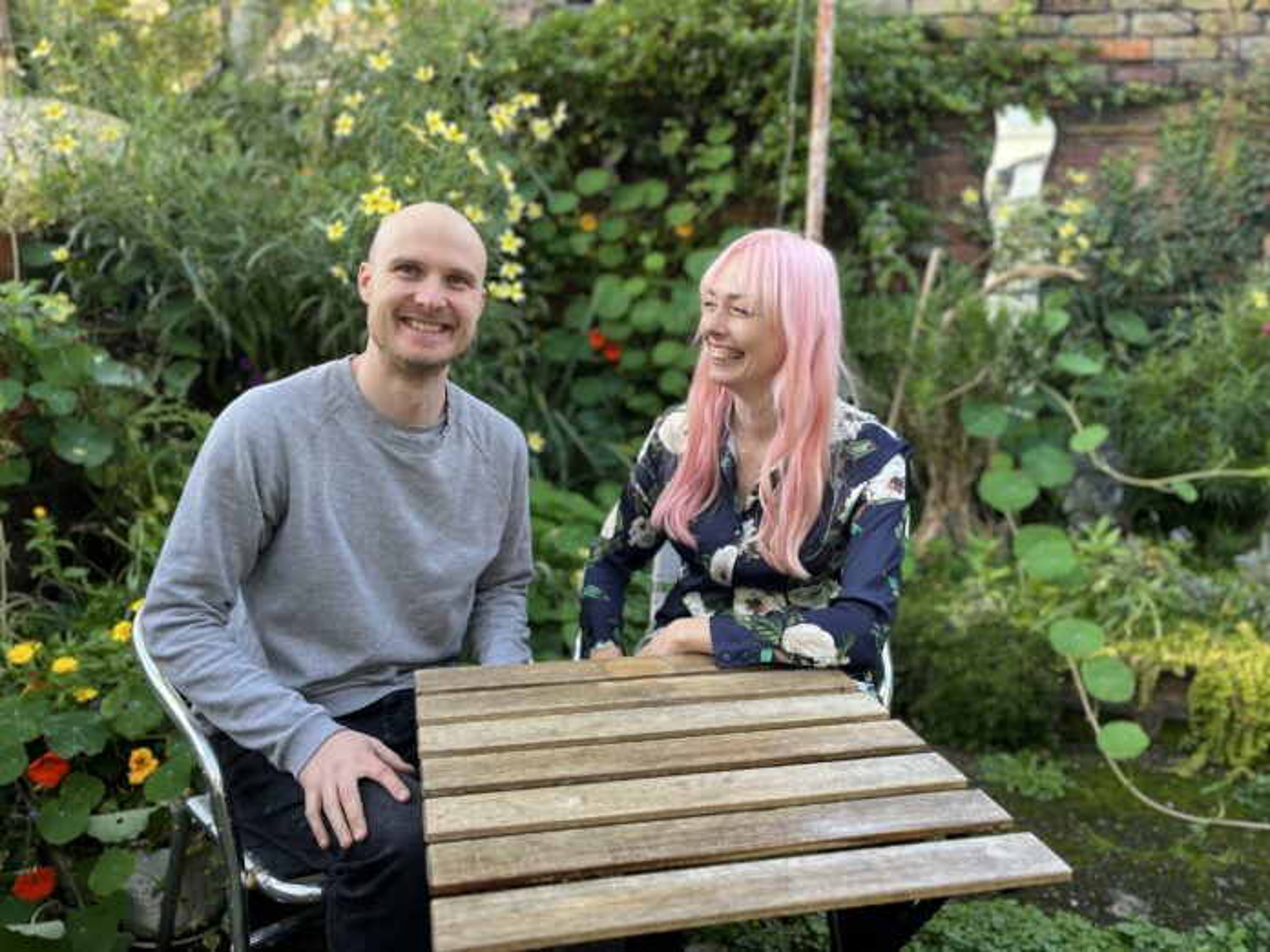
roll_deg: -1.8
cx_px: 635
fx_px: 954
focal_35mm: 26
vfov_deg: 53.1
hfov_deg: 67.3
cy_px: 476
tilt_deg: -11.8
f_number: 1.6
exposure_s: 1/121
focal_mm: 5.1
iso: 40
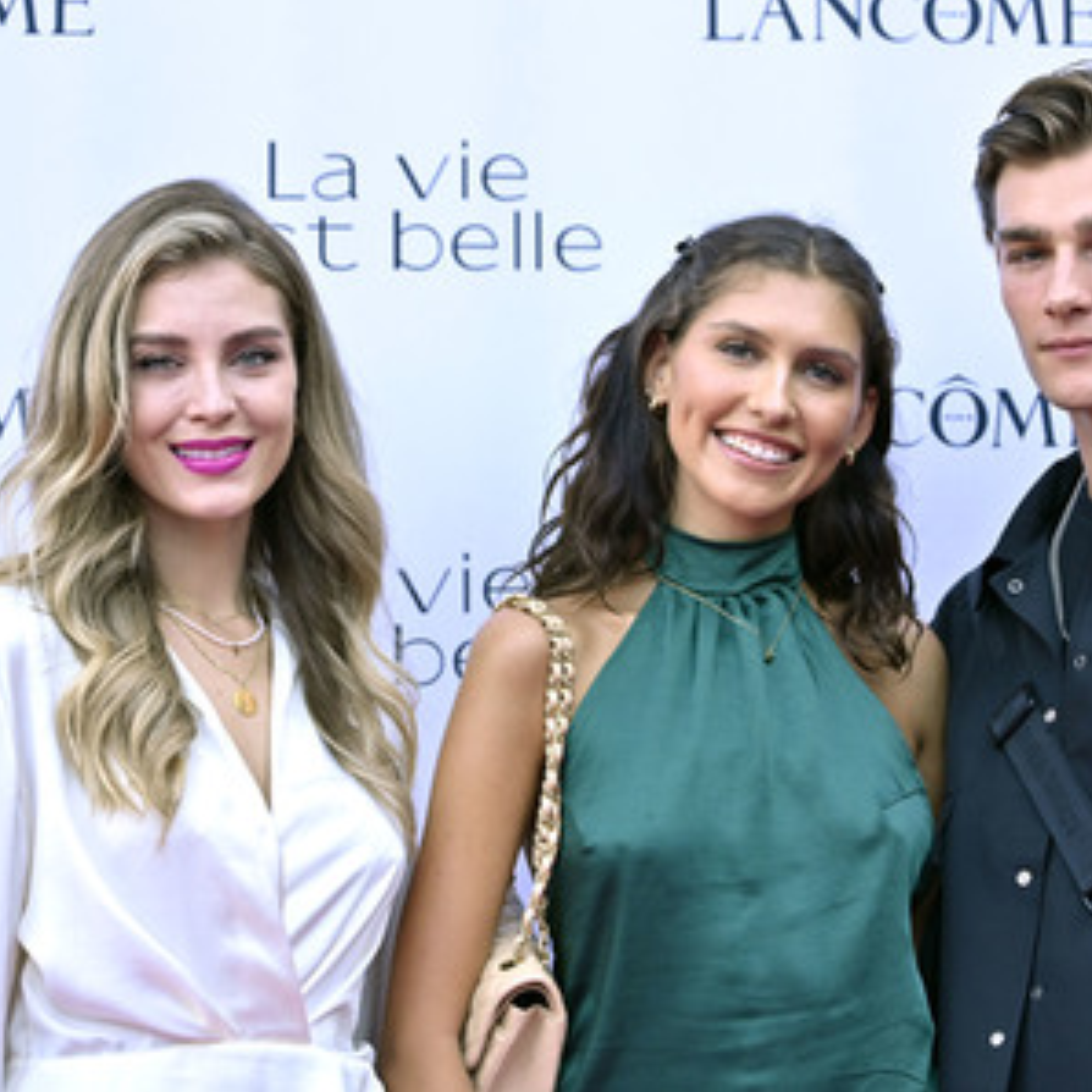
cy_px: 546
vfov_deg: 19.3
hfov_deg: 19.3
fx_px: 3212
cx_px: 694
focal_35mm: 90
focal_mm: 70
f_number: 2.8
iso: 1000
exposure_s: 1/1000
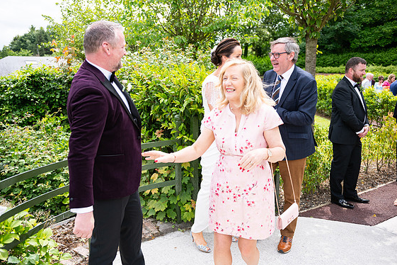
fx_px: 331
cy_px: 134
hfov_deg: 61.9
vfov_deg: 43.6
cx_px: 201
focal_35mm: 30
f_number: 3.5
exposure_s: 1/1600
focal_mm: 29
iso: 250
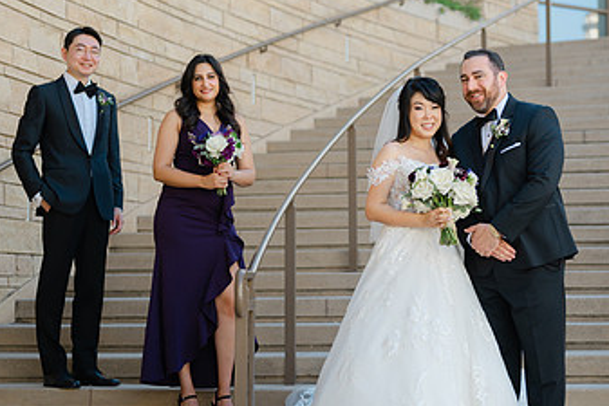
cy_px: 194
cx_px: 466
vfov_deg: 15.4
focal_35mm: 89
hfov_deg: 22.6
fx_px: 1506
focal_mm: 50
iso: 64
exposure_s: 1/640
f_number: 2
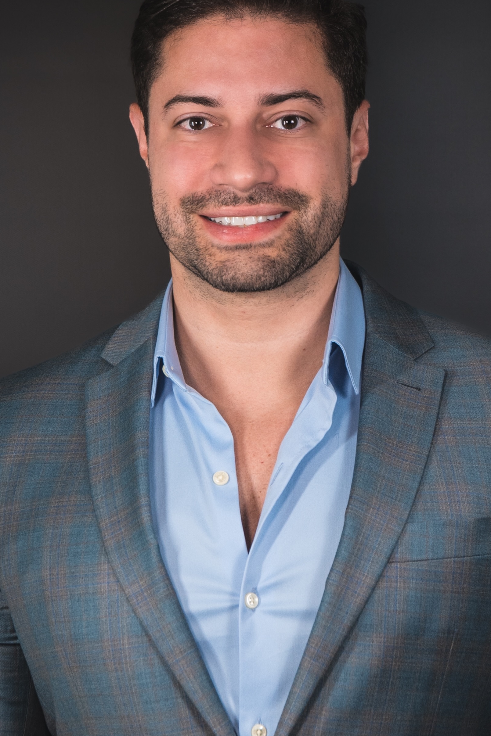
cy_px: 394
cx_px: 271
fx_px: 2802
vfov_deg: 15.0
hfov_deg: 10.0
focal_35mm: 137
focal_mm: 56
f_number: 5
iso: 400
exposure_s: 1/60
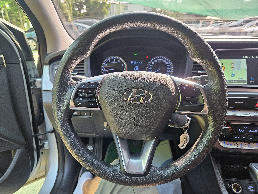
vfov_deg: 58.9
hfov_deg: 73.9
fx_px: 171
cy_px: 97
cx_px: 129
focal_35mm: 23
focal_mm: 5.4
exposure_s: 1/120
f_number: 1.8
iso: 125
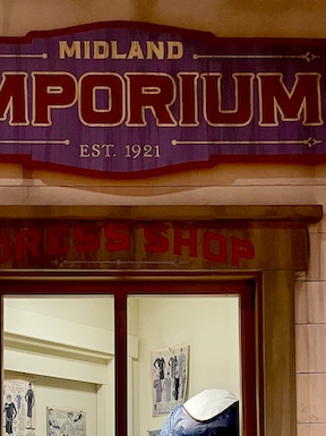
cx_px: 127
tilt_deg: +3.9
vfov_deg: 33.6
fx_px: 654
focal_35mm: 52
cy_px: 441
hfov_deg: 27.9
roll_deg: +2.2
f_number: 1.6
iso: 320
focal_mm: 5.1
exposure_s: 1/60
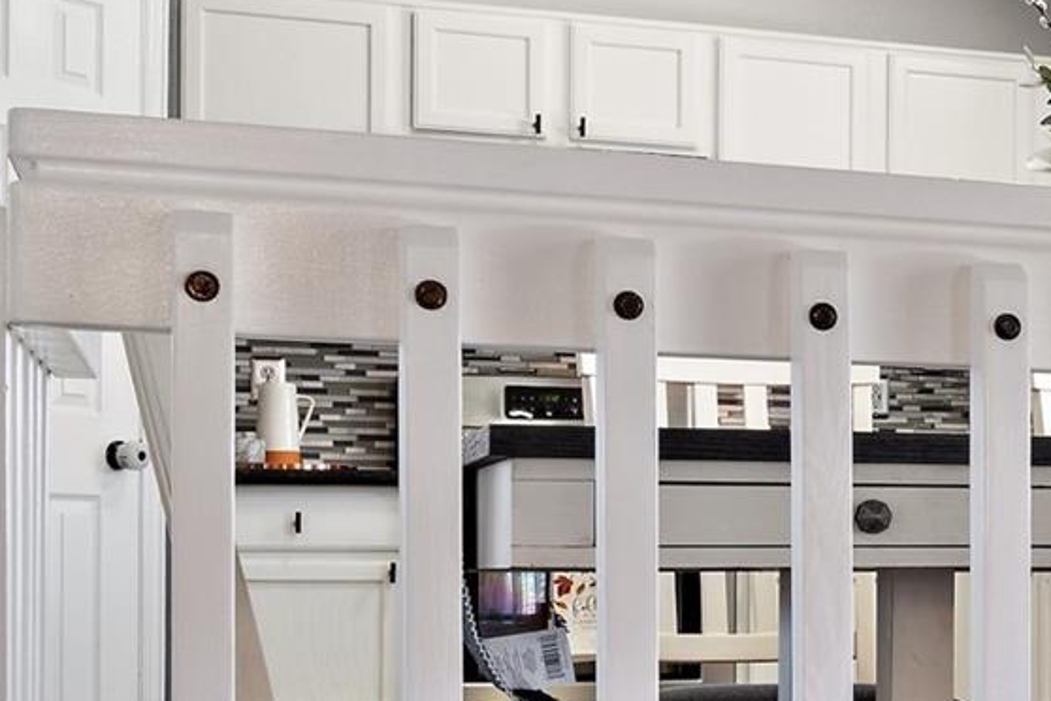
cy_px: 511
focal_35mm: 86
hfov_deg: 21.4
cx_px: 1366
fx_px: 2511
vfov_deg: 15.8
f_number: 16
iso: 100
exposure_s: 5
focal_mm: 20
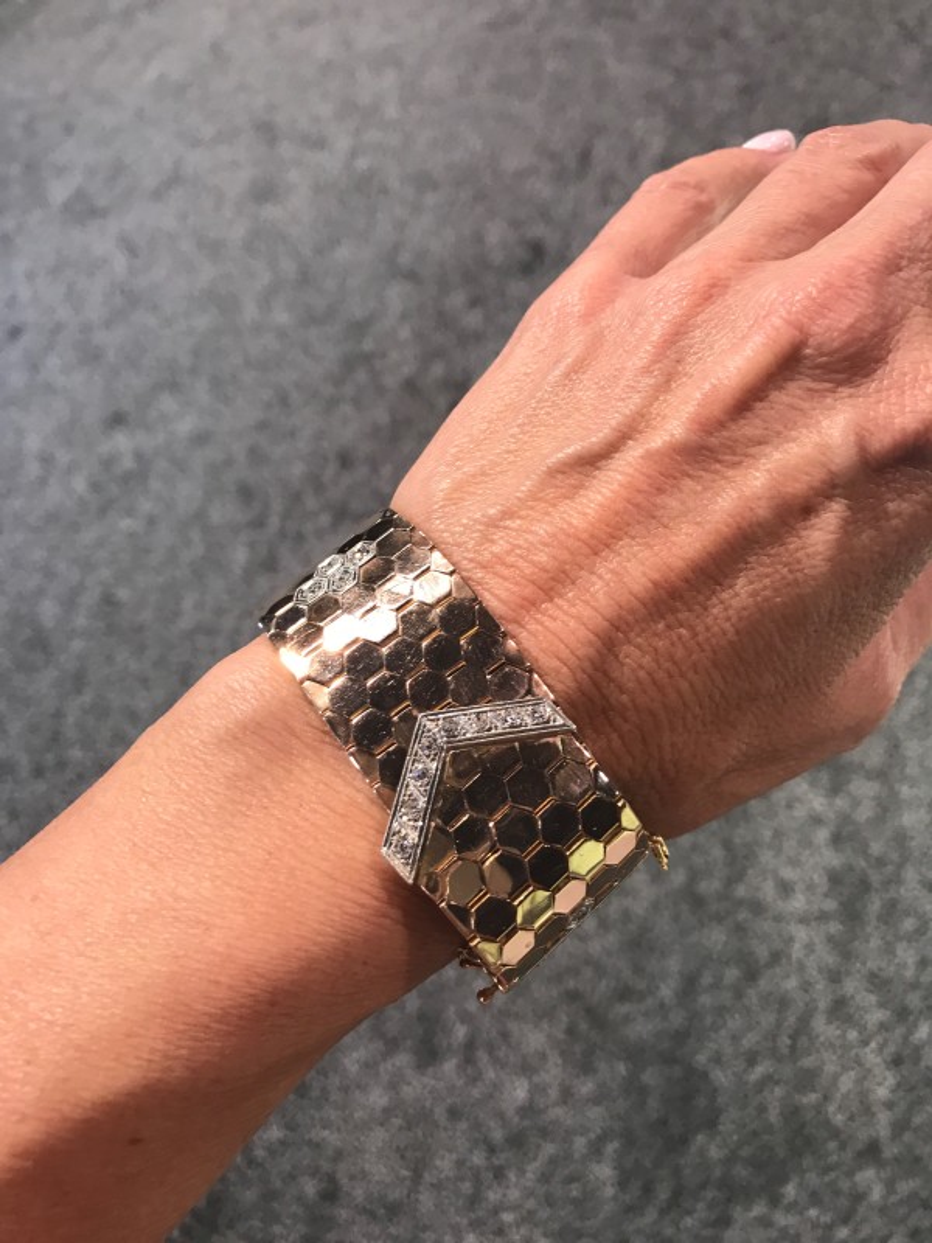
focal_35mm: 28
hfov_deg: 49.7
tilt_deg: -48.5
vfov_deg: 63.4
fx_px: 1005
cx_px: 466
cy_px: 622
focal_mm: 3.99
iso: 40
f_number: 1.8
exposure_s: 1/24
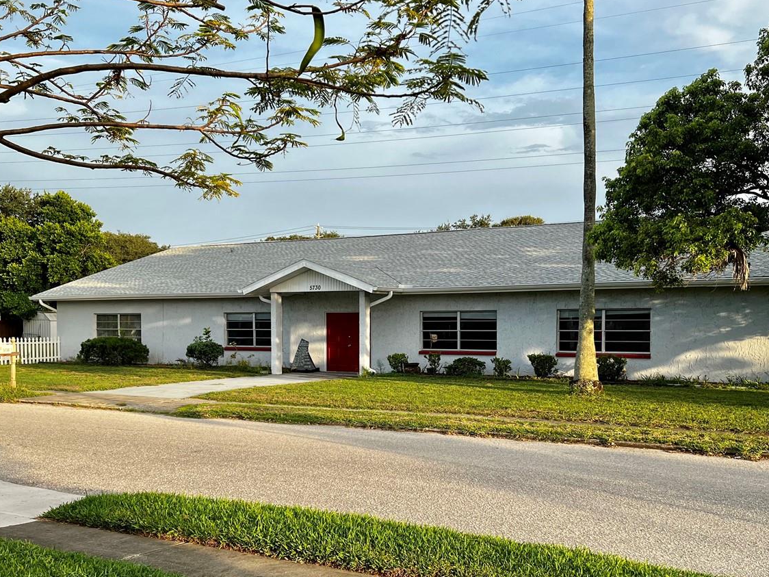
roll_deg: -0.3
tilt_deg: -2.3
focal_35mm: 37
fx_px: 822
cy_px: 363
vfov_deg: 38.4
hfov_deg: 50.1
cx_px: 396
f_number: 1.5
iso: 50
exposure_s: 1/1377
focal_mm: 5.7
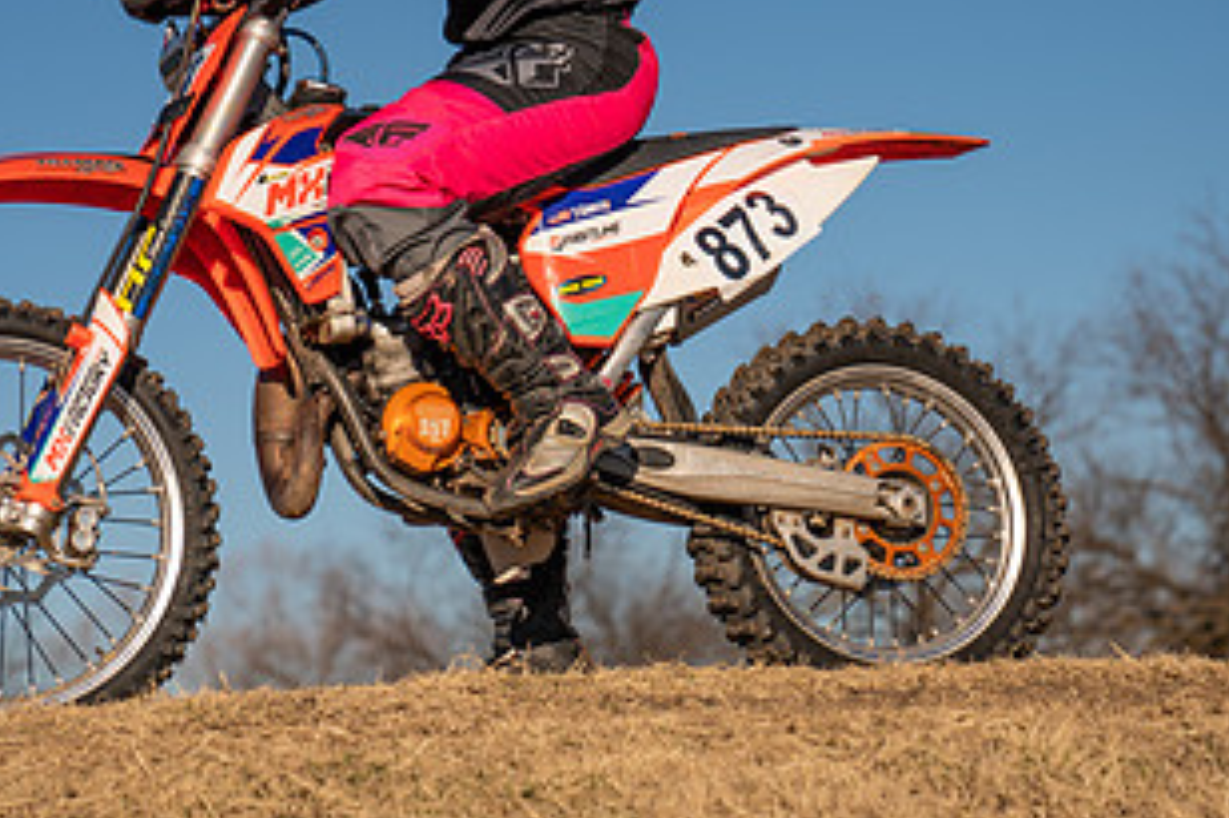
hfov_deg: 15.5
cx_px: 511
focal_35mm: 132
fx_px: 4504
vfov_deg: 10.3
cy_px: 134
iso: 80
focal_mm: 70
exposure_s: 1/3200
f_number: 2.8
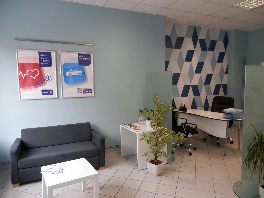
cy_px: 99
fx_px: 191
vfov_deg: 54.9
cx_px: 132
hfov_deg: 69.4
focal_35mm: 25
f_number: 3
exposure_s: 1/30
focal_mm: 4.5
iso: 100
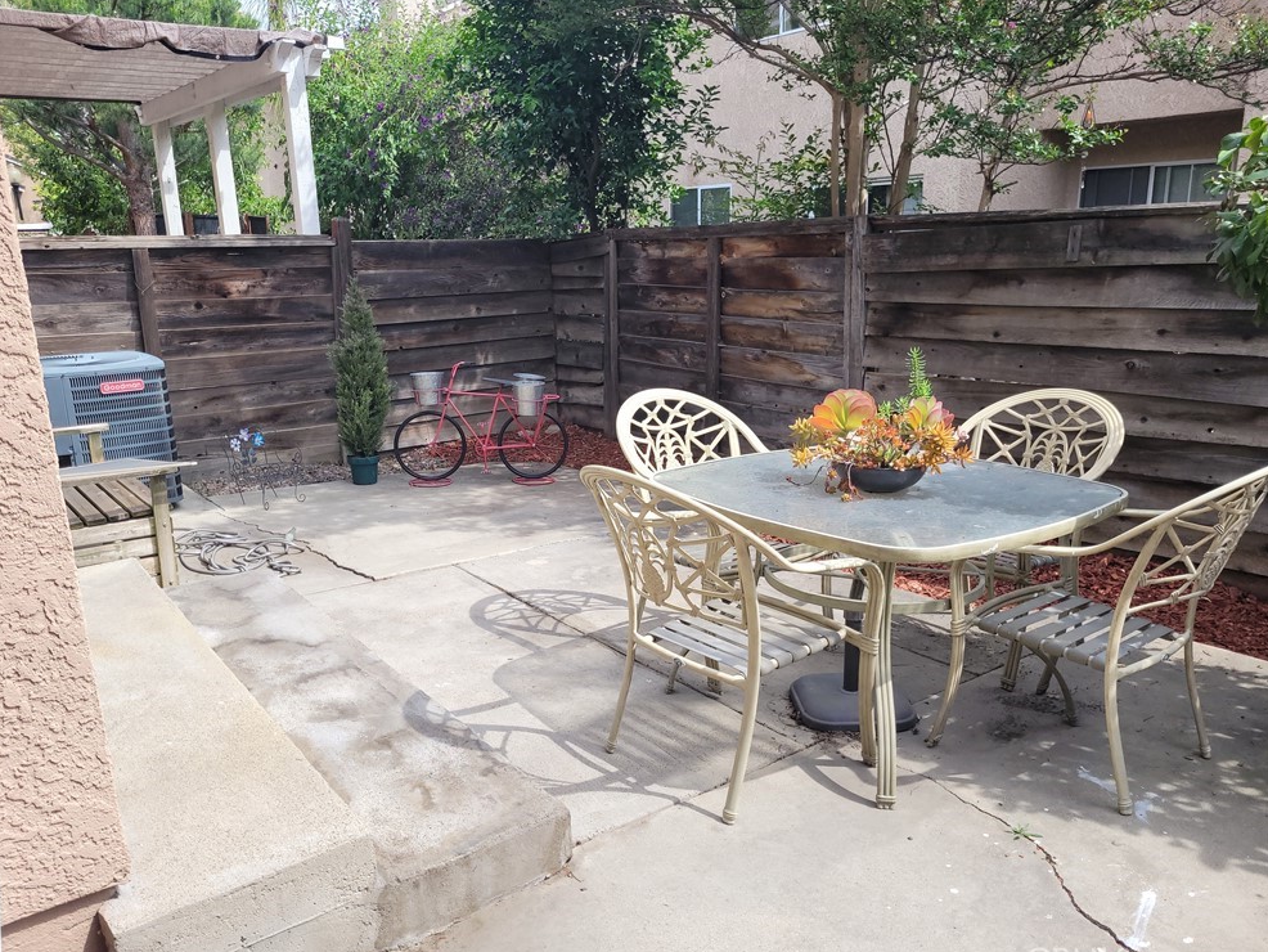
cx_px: 615
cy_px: 484
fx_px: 989
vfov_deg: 51.4
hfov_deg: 65.3
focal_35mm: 27
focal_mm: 5.4
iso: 40
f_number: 1.8
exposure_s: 1/922
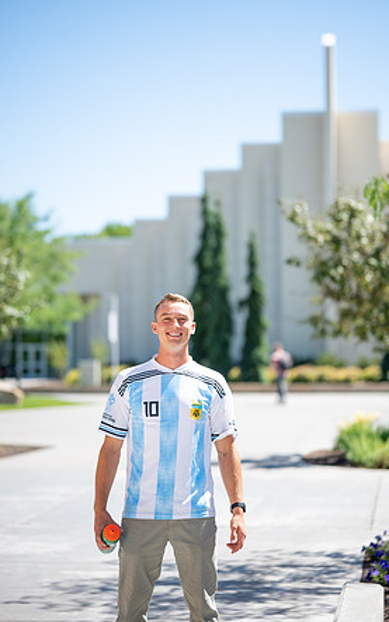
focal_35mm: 88
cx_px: 191
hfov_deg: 14.9
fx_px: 1492
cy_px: 309
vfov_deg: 23.5
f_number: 1.8
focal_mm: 85
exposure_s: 1/2000
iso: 100
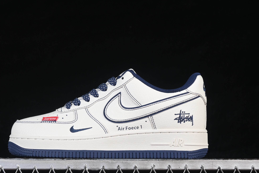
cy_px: 95
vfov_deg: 15.5
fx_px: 633
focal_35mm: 88
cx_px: 107
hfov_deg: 23.1
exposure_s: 1/80
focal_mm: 50
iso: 160
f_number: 8
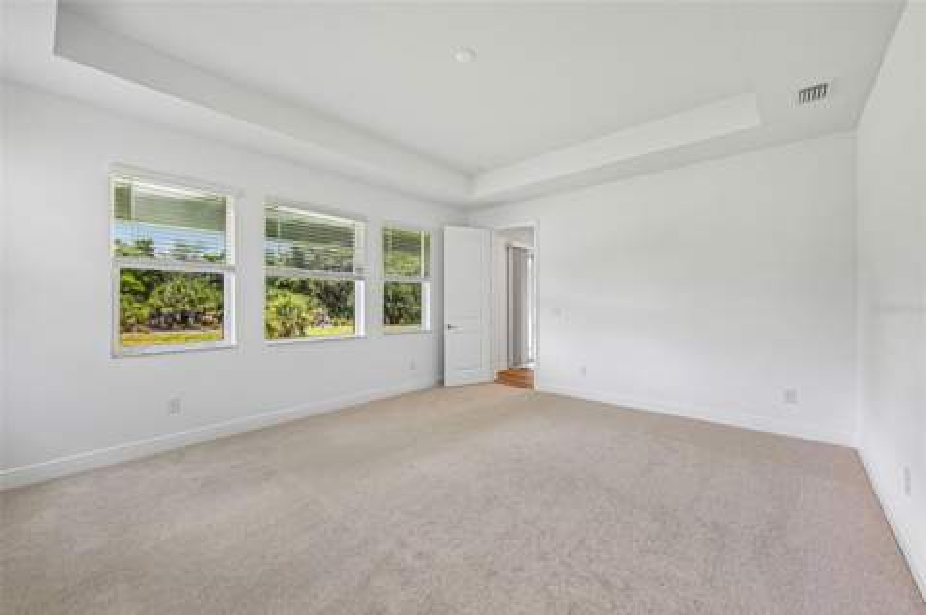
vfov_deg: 81.1
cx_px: 463
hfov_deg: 104.3
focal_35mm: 14
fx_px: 360
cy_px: 308
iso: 400
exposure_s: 1/60
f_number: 8
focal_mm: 14
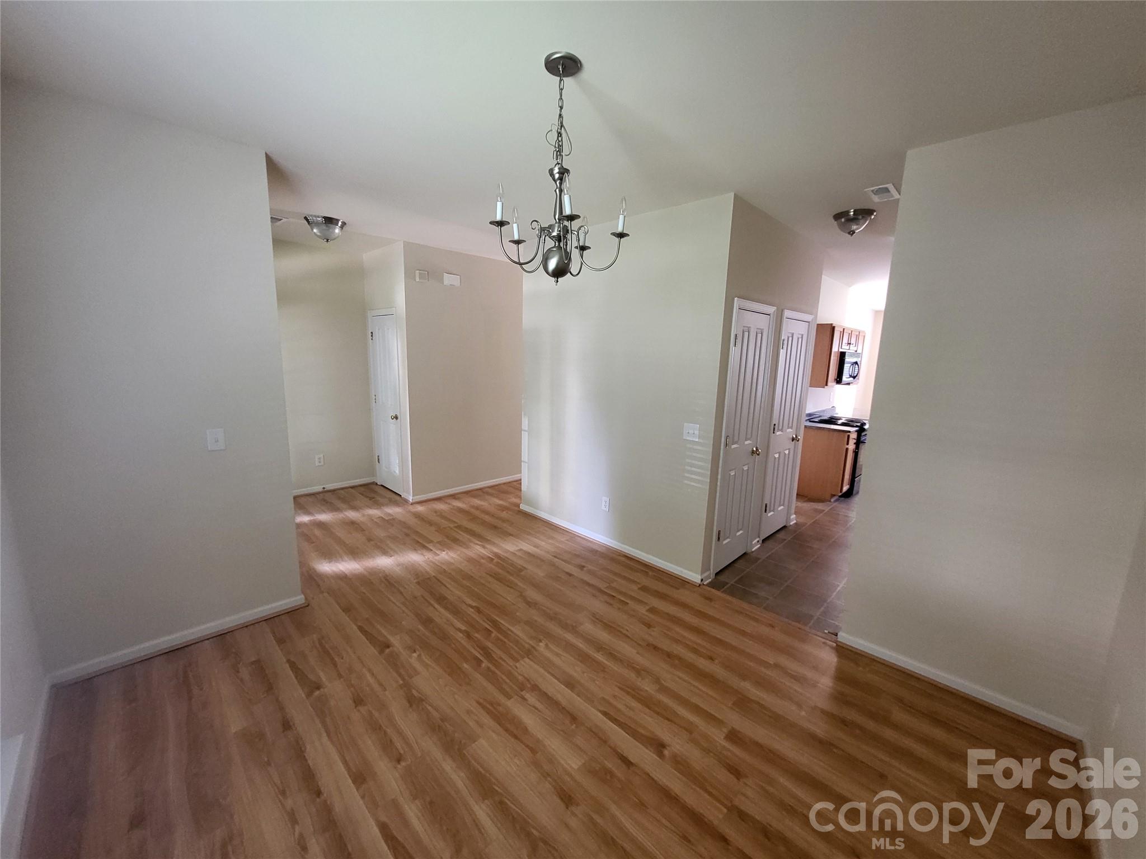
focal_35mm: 13
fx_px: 430
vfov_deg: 89.9
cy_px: 430
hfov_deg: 106.2
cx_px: 573
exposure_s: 1/40
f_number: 2.2
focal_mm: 1.74
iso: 400
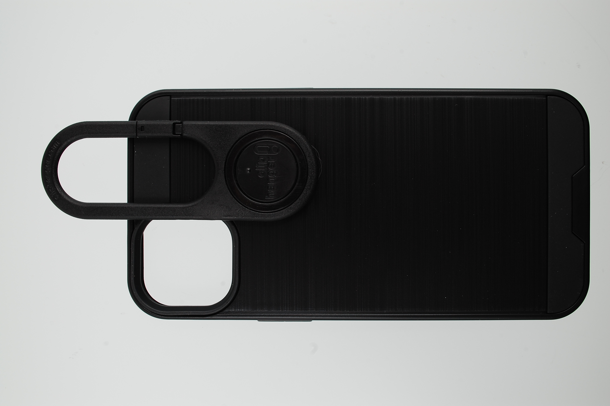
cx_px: 305
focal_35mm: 36
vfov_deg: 36.8
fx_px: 609
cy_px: 203
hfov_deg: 53.2
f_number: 13
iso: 200
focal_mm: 24
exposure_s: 1/160
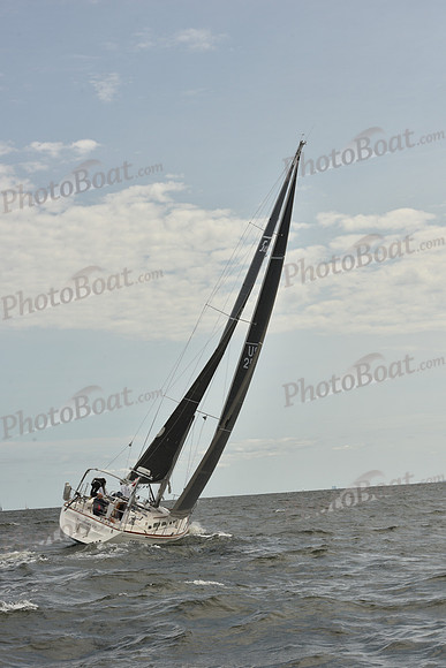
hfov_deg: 19.5
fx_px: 1300
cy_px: 334
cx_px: 223
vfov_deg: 28.8
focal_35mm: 70
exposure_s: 1/800
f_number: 11
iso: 250
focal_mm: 70
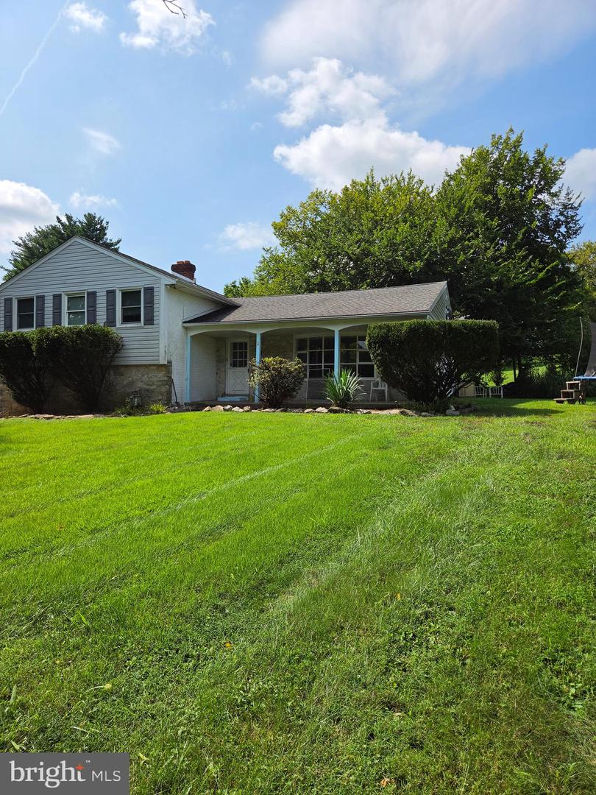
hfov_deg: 58.9
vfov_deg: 73.9
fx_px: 528
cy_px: 398
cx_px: 298
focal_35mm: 23
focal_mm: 5.4
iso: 80
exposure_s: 1/5977
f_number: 1.8
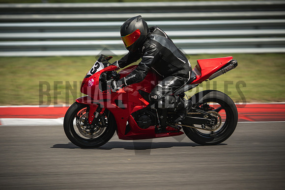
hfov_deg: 6.9
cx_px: 142
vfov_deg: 4.6
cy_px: 95
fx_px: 2375
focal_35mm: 300
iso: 320
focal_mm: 200
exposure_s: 1/400
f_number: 2
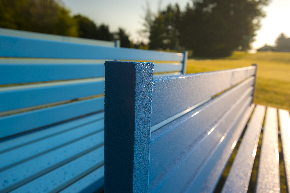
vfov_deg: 51.2
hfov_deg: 71.5
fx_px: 201
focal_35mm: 25
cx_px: 145
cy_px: 96
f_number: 5.6
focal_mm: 25
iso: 200
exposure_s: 1/400
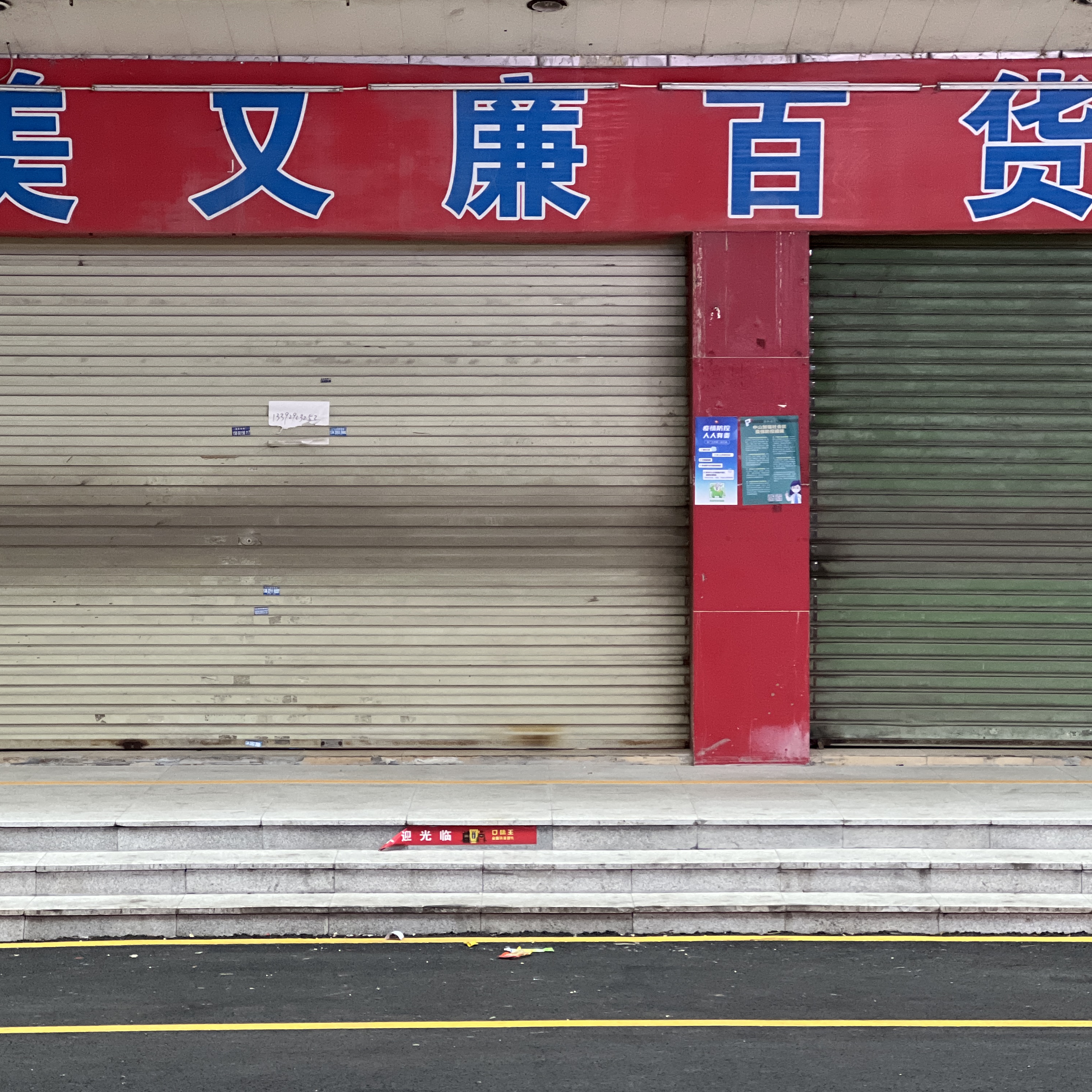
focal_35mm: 91
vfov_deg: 19.1
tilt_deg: -0.8
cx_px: 496
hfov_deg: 19.1
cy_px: 545
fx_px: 3248
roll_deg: -0.5
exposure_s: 1/37
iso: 400
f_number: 2.8
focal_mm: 9
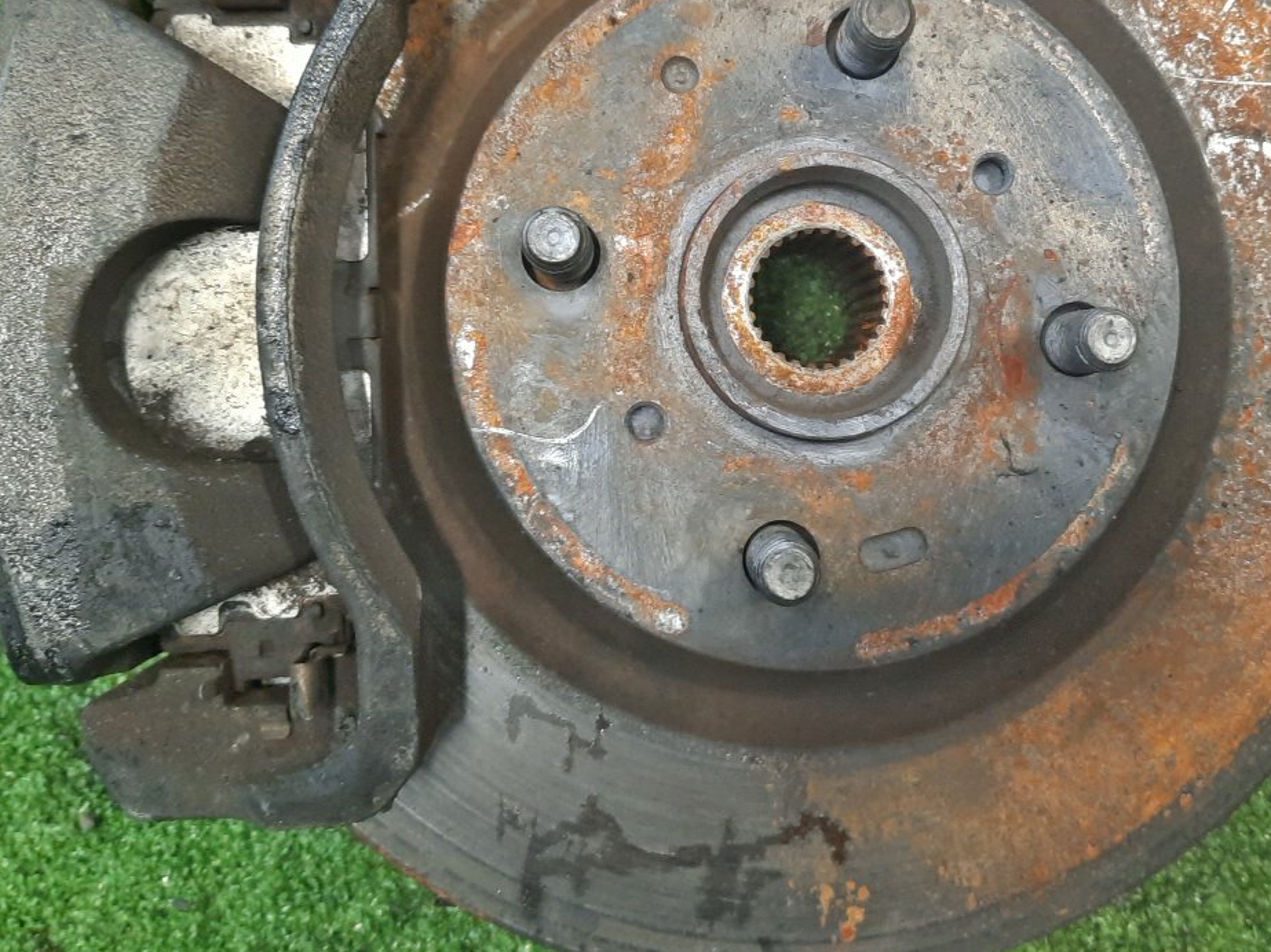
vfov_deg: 36.3
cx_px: 779
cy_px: 294
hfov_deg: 47.5
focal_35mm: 39
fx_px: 1432
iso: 312
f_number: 2
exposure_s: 1/33
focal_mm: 4.6
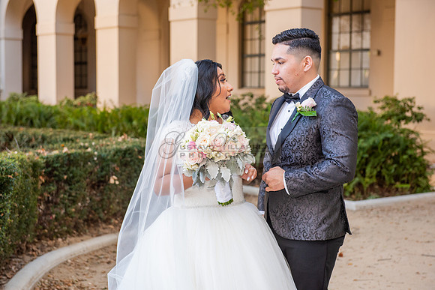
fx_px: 846
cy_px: 145
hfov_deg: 28.8
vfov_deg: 19.5
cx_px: 218
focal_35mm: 70
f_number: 4.5
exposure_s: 1/200
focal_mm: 70
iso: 640
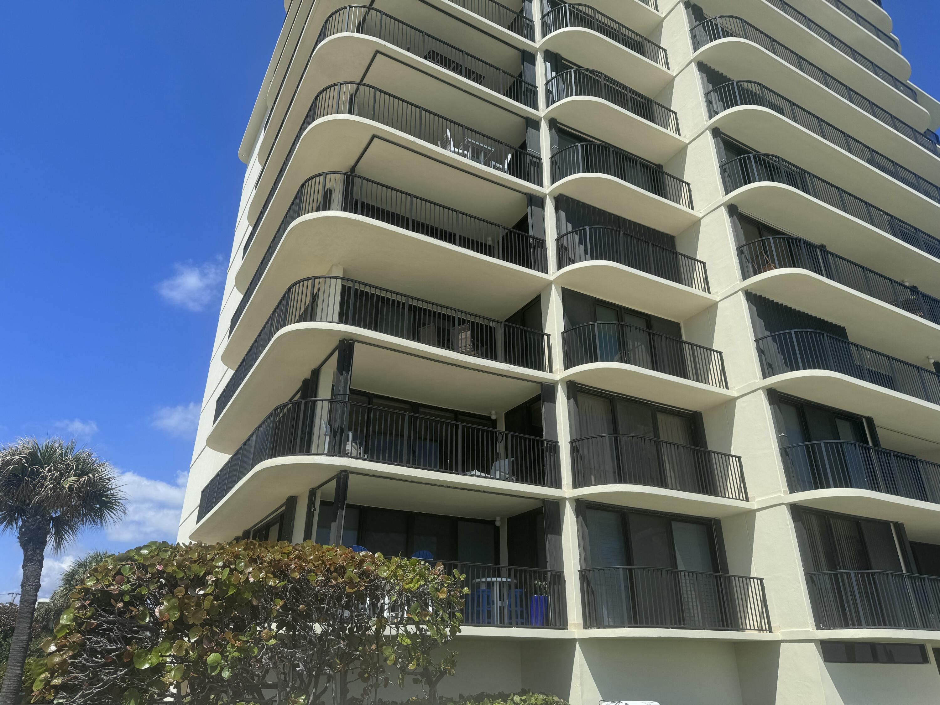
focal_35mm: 24
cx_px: 470
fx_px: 652
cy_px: 352
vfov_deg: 56.8
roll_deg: +0.1
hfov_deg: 71.6
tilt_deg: +26.0
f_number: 1.78
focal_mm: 6.86
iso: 80
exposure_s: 1/5814
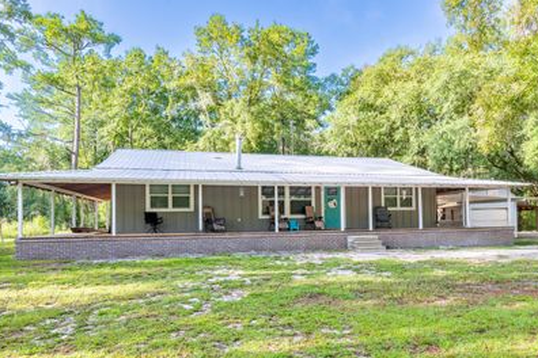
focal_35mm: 24
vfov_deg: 52.8
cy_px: 215
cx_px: 285
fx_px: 359
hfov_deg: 73.7
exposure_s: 1/400
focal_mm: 19
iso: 400
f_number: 8
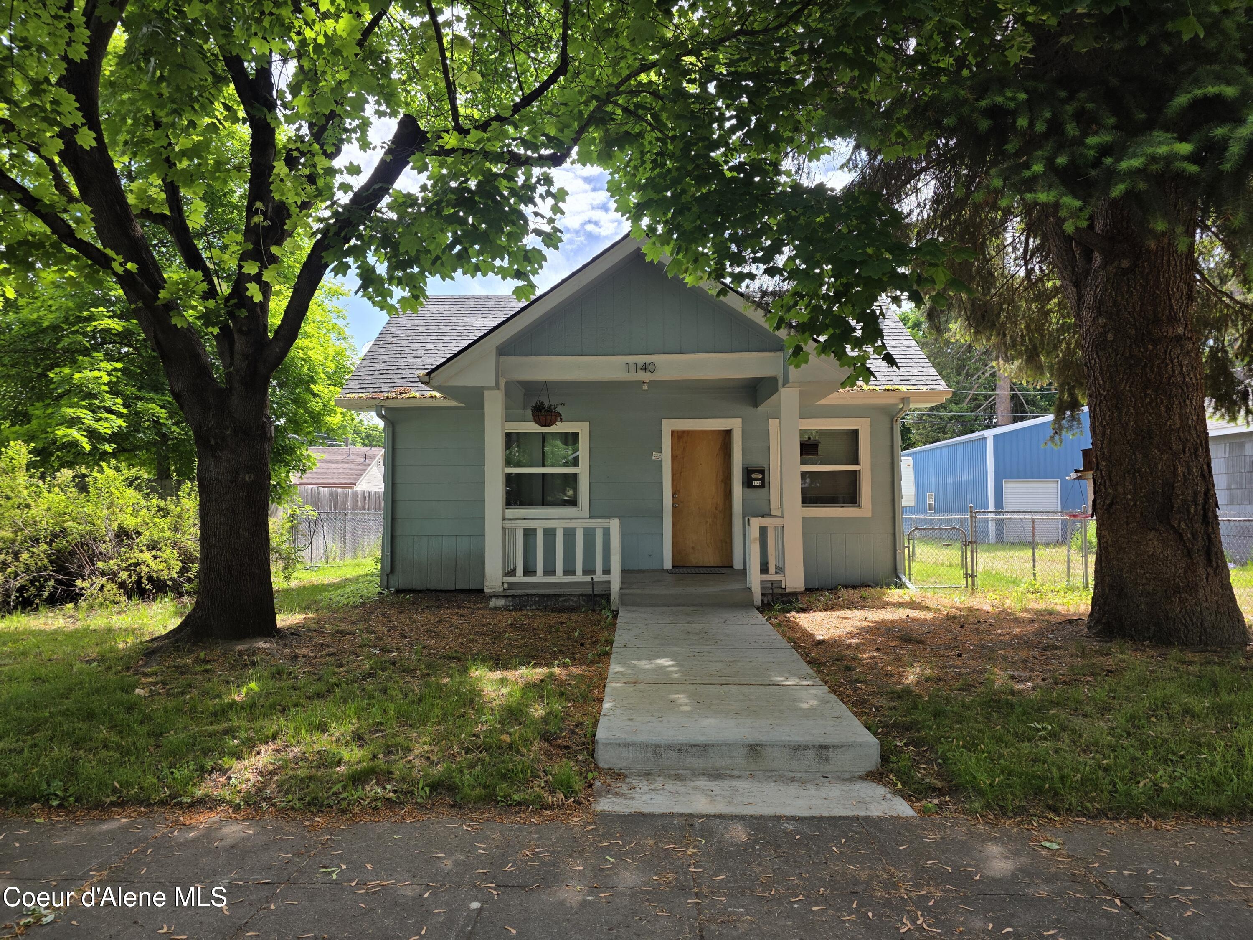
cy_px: 470
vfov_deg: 58.9
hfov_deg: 73.9
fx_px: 833
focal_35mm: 23
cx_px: 626
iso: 80
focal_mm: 6.3
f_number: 1.7
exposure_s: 1/2204
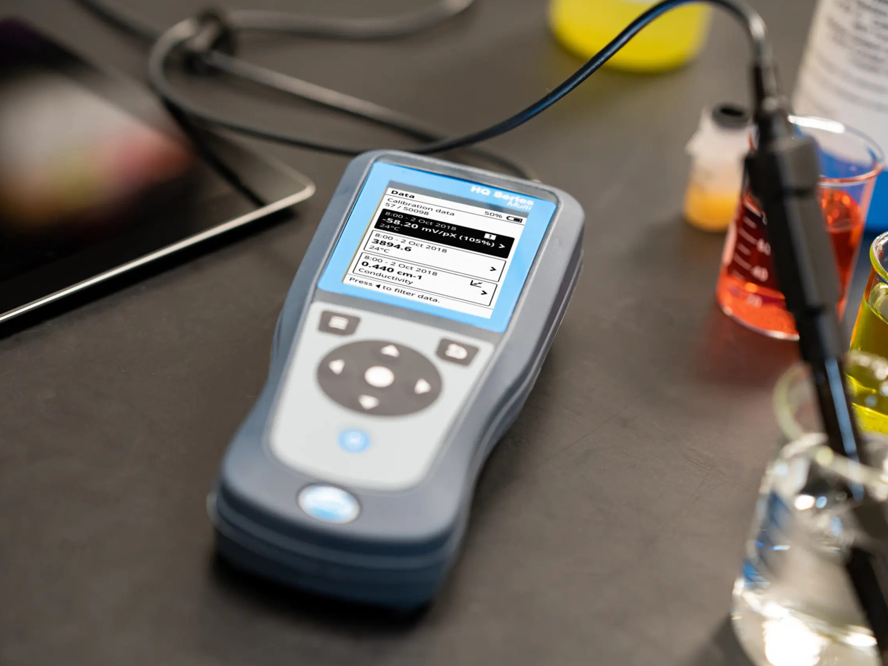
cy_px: 335
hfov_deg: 21.1
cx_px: 444
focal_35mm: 93
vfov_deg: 15.9
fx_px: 2385
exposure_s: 1/60
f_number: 2.2
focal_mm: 85
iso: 1600
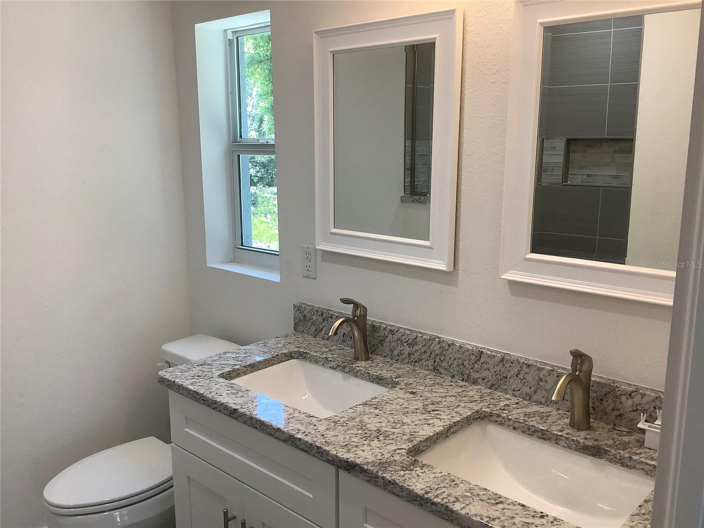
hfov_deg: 58.4
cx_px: 352
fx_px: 630
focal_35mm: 31
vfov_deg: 45.4
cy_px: 264
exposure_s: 1/120
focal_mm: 3.3
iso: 64
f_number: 2.4
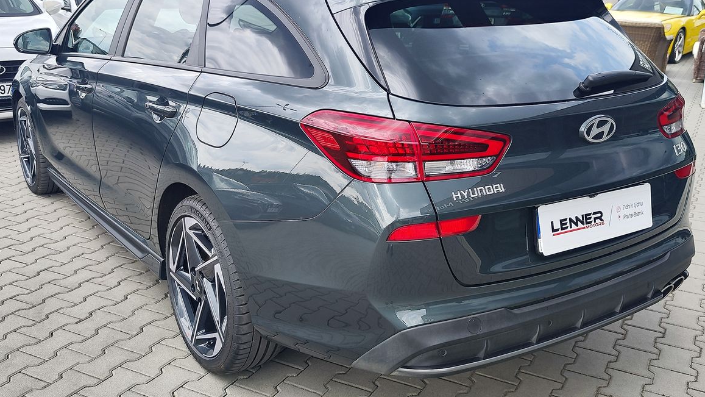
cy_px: 185
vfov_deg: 44.4
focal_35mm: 26
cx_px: 354
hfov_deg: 71.9
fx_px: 486
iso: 50
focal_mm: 7.01
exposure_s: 1/297
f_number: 1.69
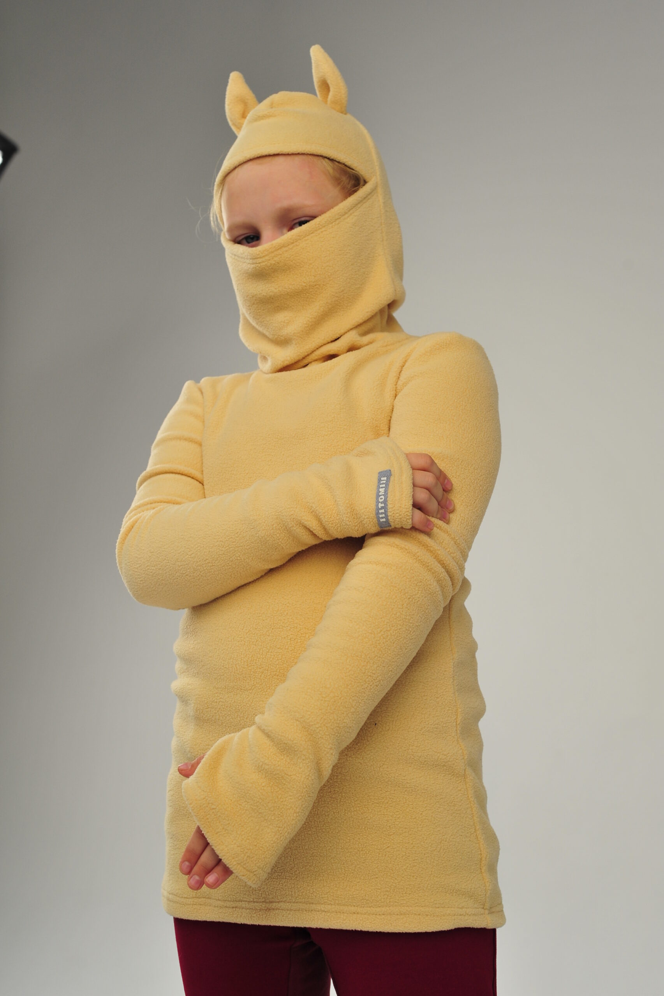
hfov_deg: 27.0
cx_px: 332
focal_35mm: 50
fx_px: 1384
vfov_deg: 39.6
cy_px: 498
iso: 500
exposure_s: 1/125
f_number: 5.6
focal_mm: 50
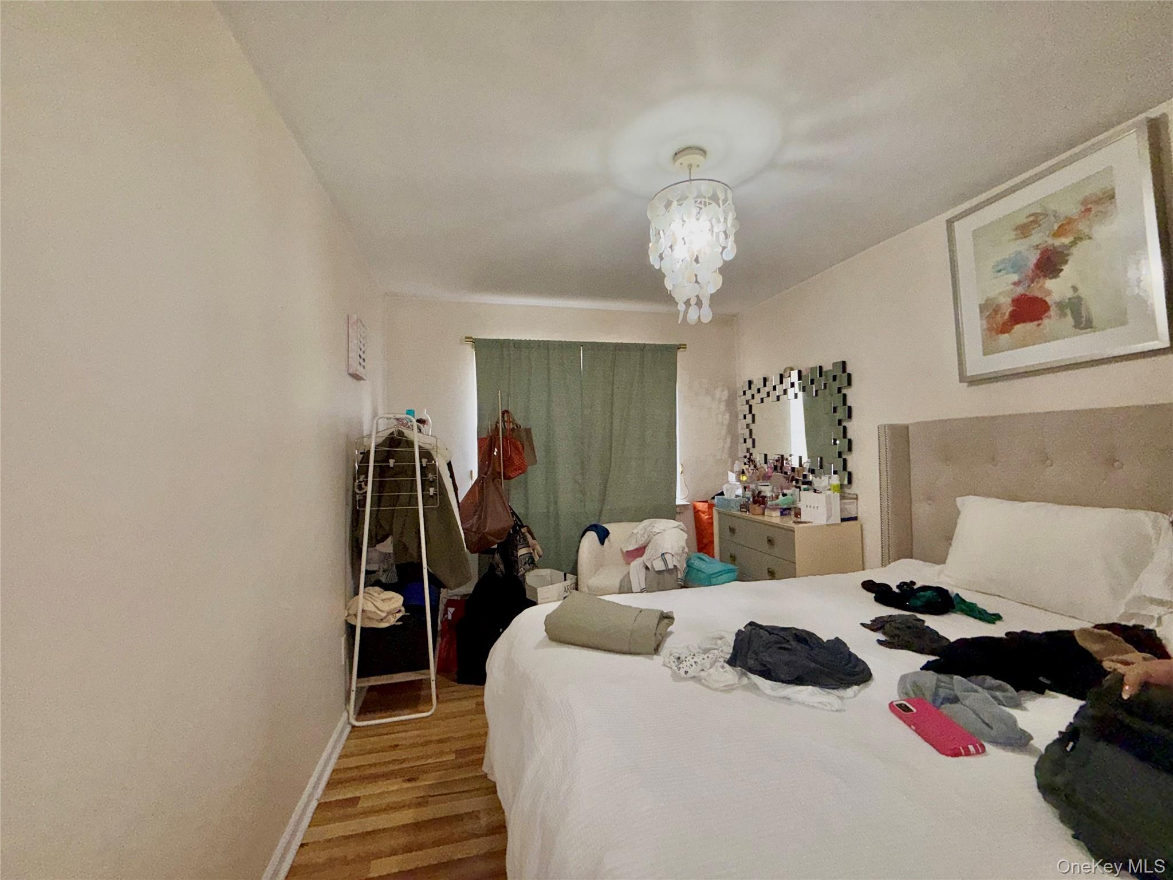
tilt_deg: +1.6
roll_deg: +0.1
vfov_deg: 85.7
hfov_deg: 102.1
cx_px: 586
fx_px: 474
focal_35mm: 14
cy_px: 440
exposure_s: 1/83
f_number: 2.2
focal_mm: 2.22
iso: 100
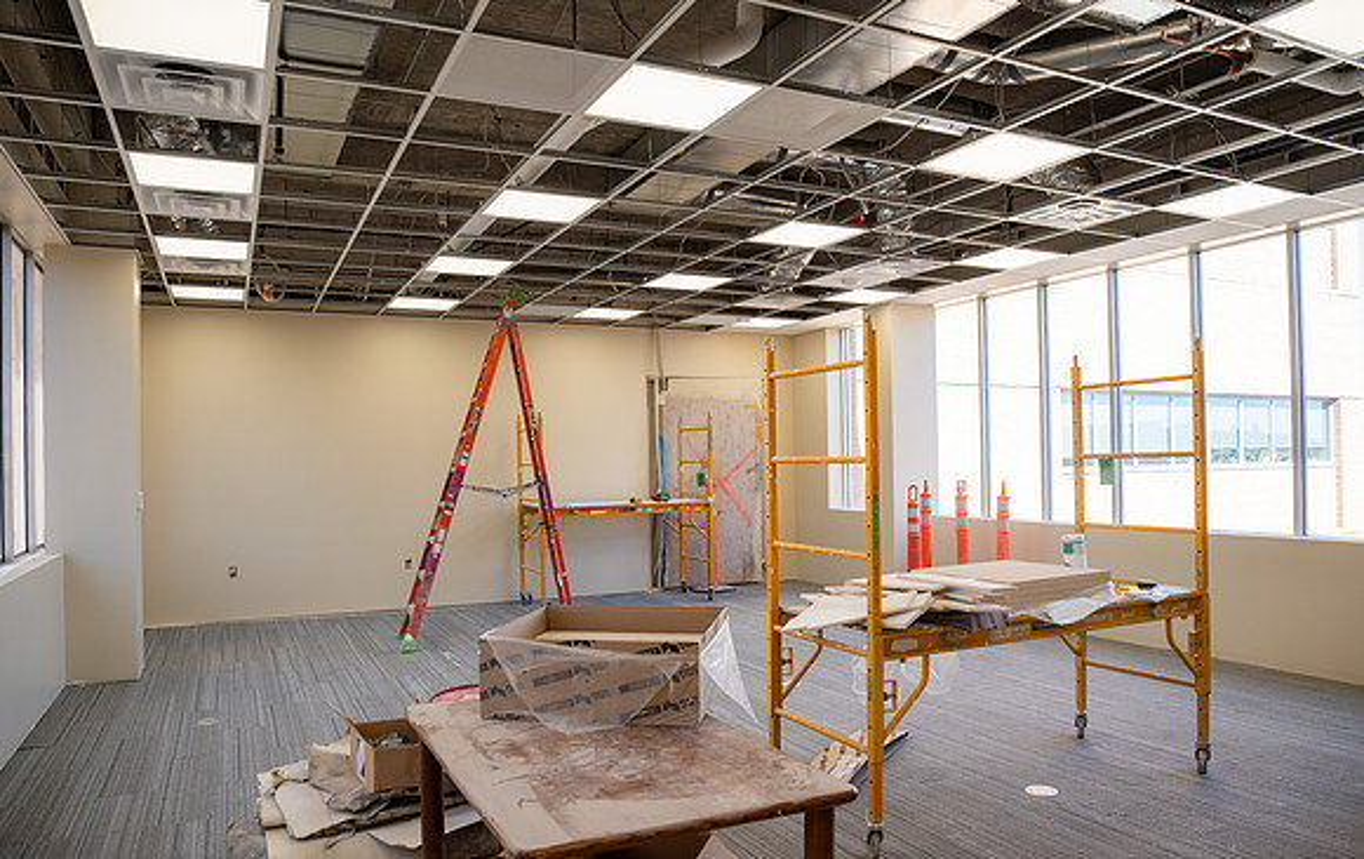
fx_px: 940
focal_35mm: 25
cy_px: 465
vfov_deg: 49.0
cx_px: 701
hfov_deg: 71.9
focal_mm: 24
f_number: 4
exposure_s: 1/250
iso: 125
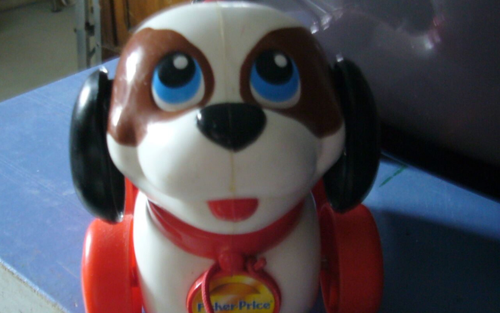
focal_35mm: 51
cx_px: 250
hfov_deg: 39.6
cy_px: 167
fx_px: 695
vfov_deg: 25.3
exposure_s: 1/4
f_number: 3
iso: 200
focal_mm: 5.7
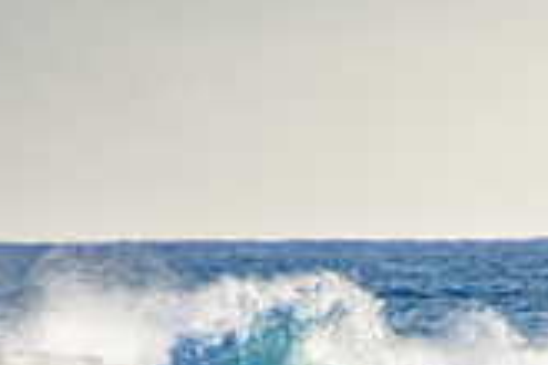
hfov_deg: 1.0
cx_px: 747
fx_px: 31340
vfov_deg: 0.7
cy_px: 582
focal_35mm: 2059
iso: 280
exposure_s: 1/2000
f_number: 5.6
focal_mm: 390
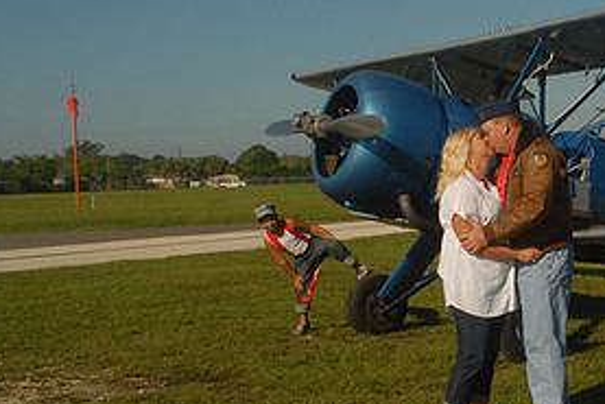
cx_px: 605
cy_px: 197
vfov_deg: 20.6
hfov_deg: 28.6
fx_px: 1111
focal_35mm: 66
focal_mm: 21
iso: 100
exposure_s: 1/250
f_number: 11
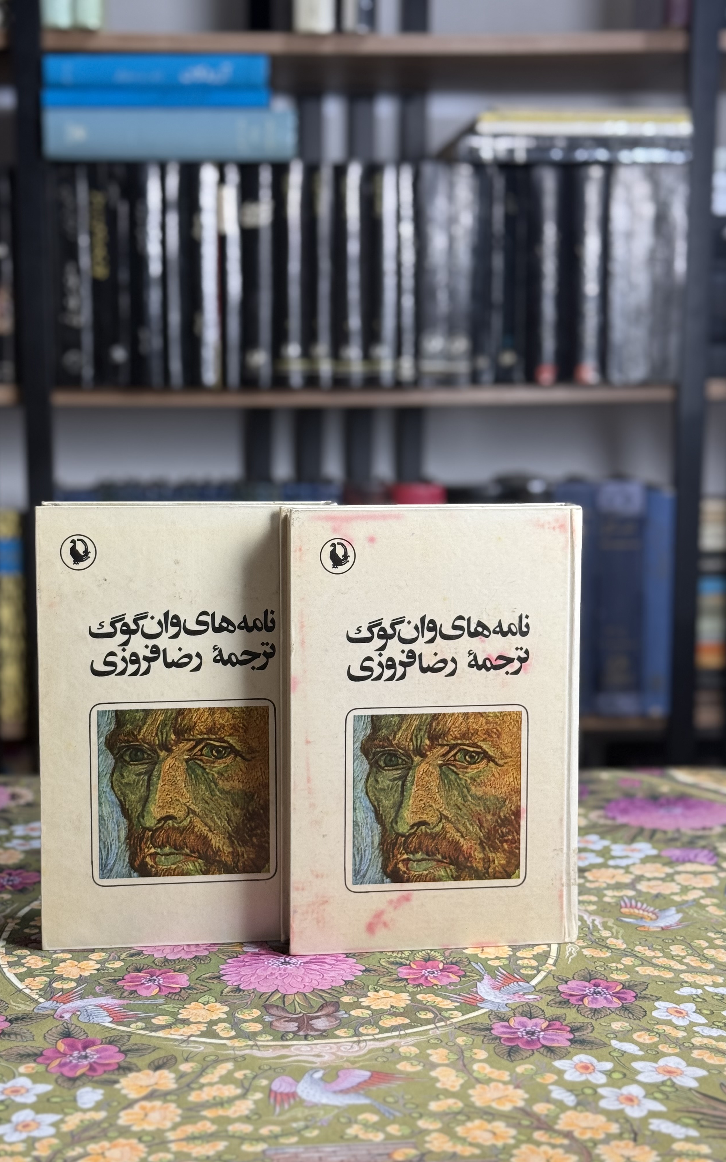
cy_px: 581
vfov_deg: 39.6
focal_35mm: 51
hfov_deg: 25.3
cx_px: 305
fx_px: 1615
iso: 80
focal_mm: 6.76
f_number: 1.78
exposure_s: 1/100
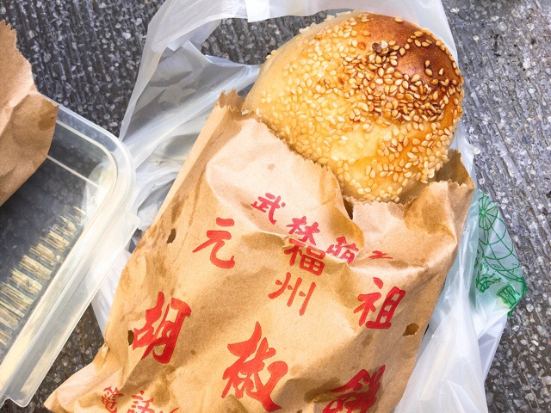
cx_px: 276
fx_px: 493
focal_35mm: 31
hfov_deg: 58.4
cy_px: 206
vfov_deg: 45.4
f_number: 2.4
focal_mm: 3.3
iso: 25
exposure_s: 1/127
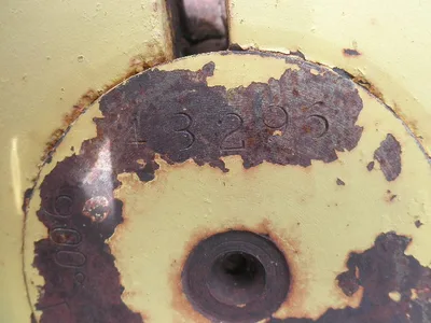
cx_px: 216
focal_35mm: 28
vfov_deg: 49.7
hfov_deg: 63.4
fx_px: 349
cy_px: 162
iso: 64
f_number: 3
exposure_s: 1/80
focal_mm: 5
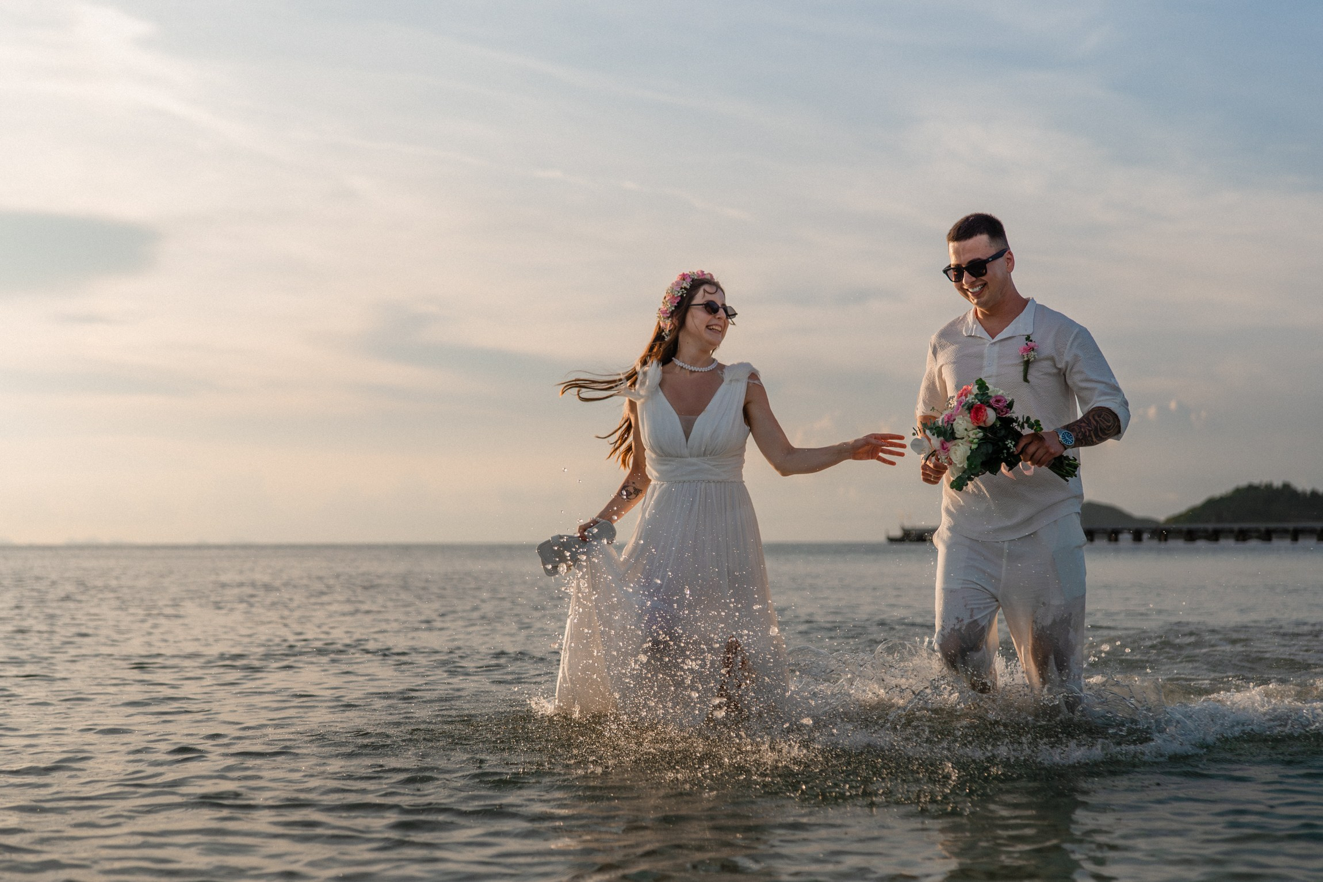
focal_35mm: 51
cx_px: 651
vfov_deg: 26.3
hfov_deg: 38.6
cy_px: 441
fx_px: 1890
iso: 640
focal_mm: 50
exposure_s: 1/8000
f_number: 2.8
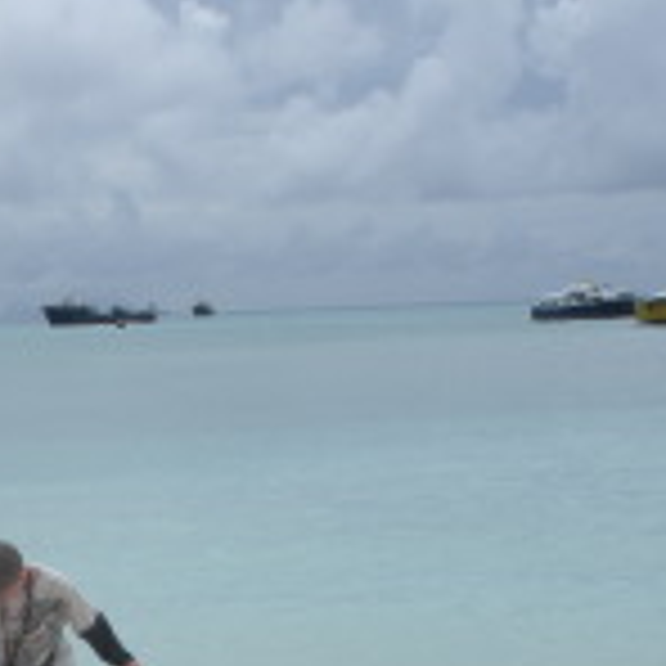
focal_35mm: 98
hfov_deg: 17.4
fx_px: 2133
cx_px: 36
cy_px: 585
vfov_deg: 17.5
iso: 64
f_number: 5.6
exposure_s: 1/495
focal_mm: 6.3
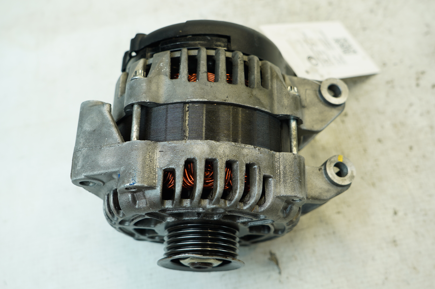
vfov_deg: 29.8
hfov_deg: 43.6
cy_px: 144
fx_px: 543
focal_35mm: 45
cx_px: 218
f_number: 4
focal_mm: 30
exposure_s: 1/60
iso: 125
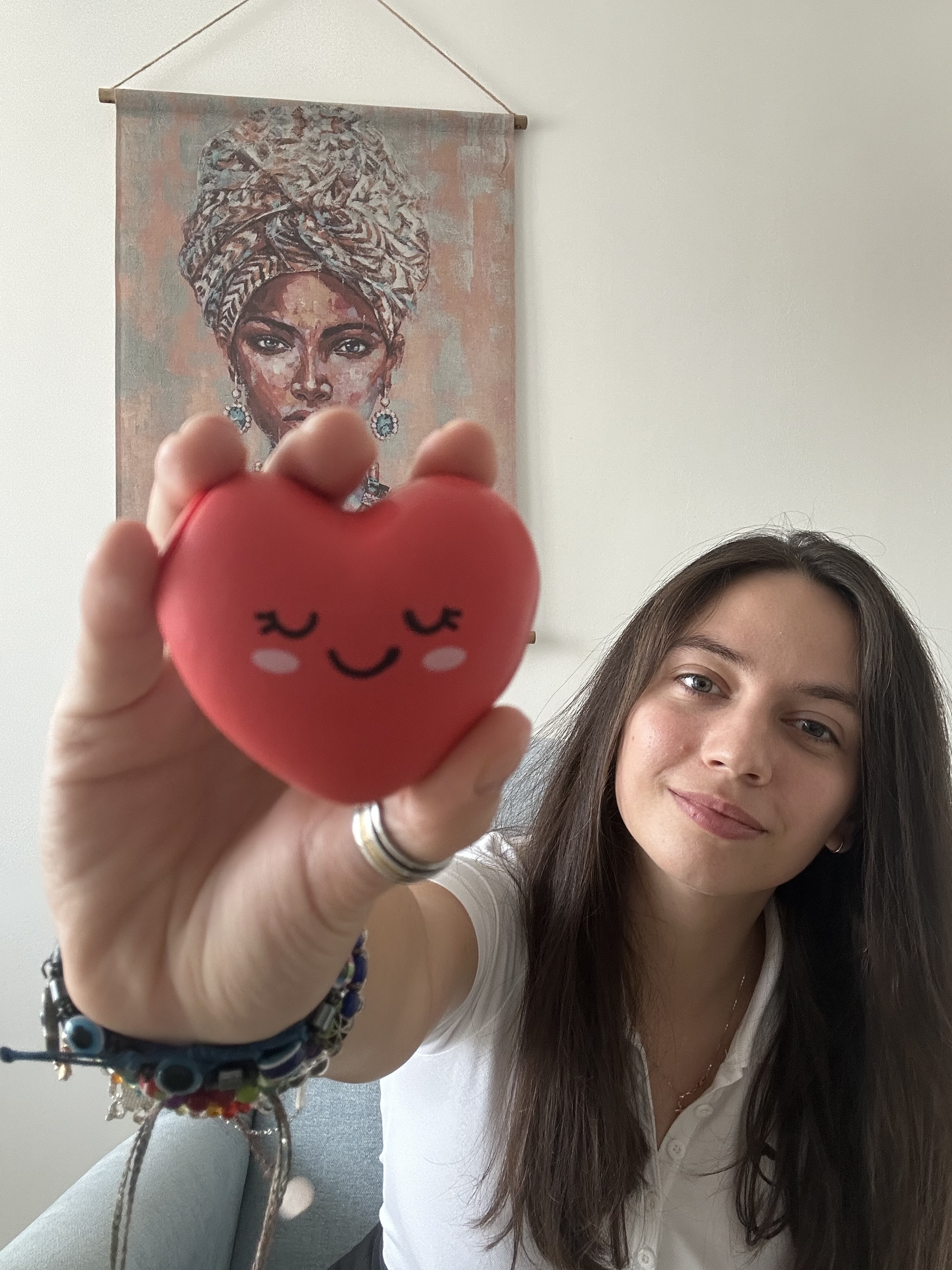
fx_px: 1100
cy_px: 635
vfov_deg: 60.0
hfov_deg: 46.8
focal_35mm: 30
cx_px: 476
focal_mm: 2.69
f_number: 1.9
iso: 125
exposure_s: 1/60
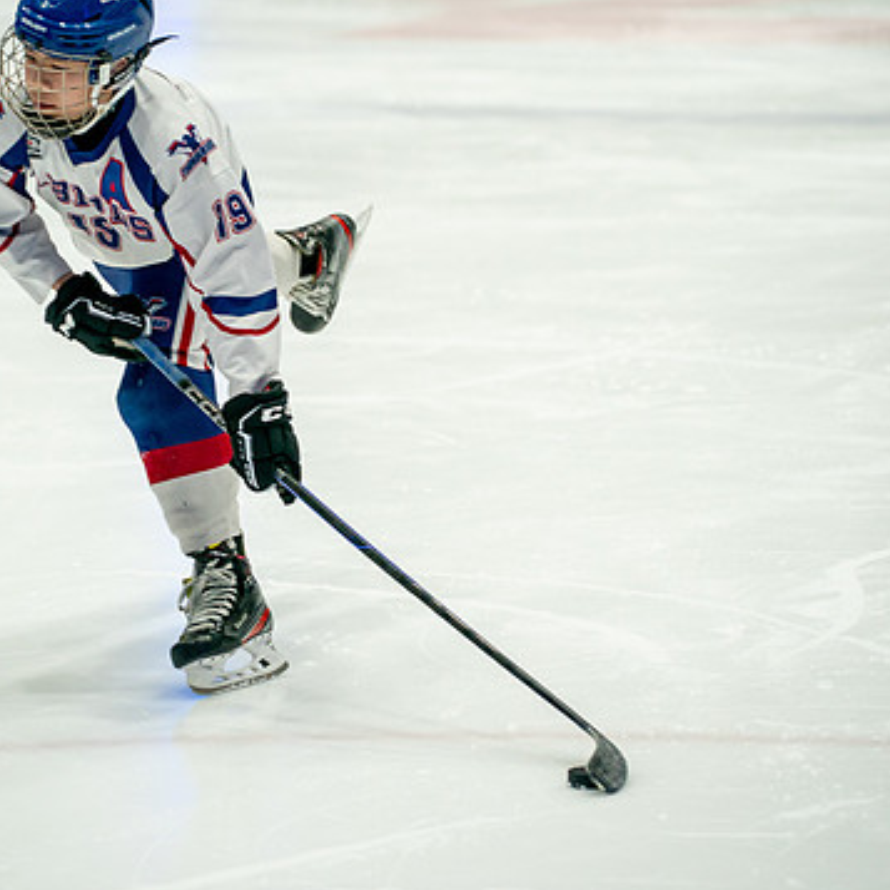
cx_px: 345
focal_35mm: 257
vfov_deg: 6.8
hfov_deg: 6.8
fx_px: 7476
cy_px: 359
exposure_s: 1/800
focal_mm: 143
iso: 1600
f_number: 2.8
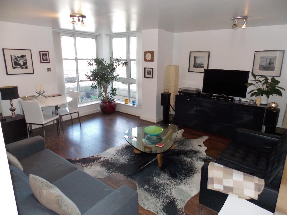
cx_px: 144
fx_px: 191
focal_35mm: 23
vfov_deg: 58.9
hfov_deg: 73.9
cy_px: 108
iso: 200
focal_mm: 4
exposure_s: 1/30
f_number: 3.1
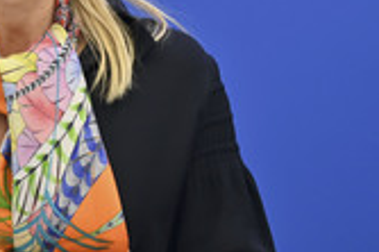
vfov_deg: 2.8
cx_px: 171
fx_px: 5111
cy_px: -18
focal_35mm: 486
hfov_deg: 4.2
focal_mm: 180
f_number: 2.8
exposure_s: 1/100
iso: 400
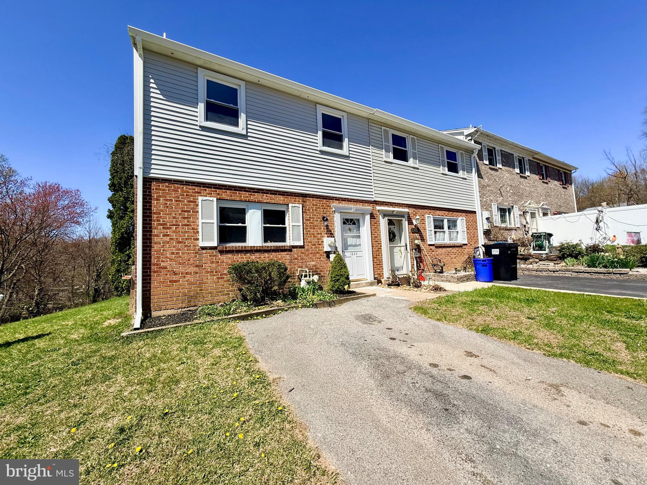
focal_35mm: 14
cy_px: 242
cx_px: 324
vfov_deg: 85.7
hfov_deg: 102.1
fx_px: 262
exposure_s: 1/2976
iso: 50
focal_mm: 2.22
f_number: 2.2
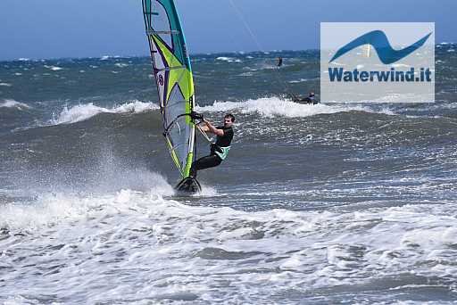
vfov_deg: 5.4
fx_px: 3239
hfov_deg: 8.1
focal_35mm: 255
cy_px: 152
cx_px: 228
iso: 220
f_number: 5.6
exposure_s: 1/2000
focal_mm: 170
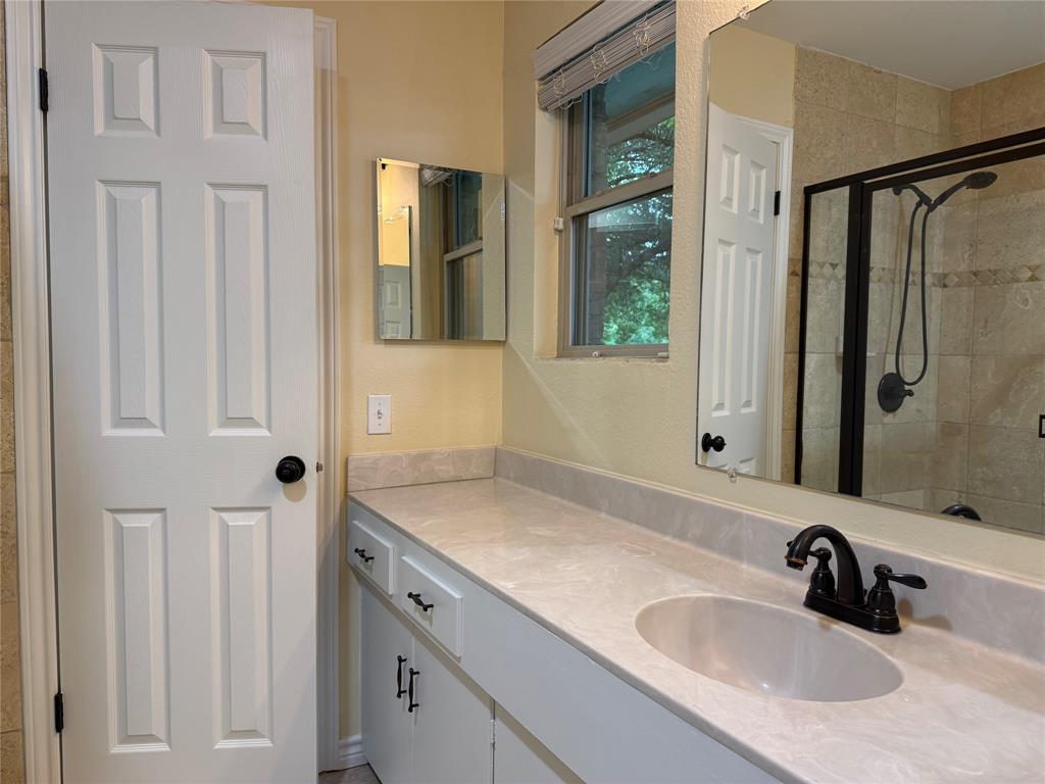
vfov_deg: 56.8
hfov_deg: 71.6
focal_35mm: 24
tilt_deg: -3.0
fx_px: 725
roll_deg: -0.5
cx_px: 522
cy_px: 392
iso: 125
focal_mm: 6.76
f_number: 1.78
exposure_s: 1/120
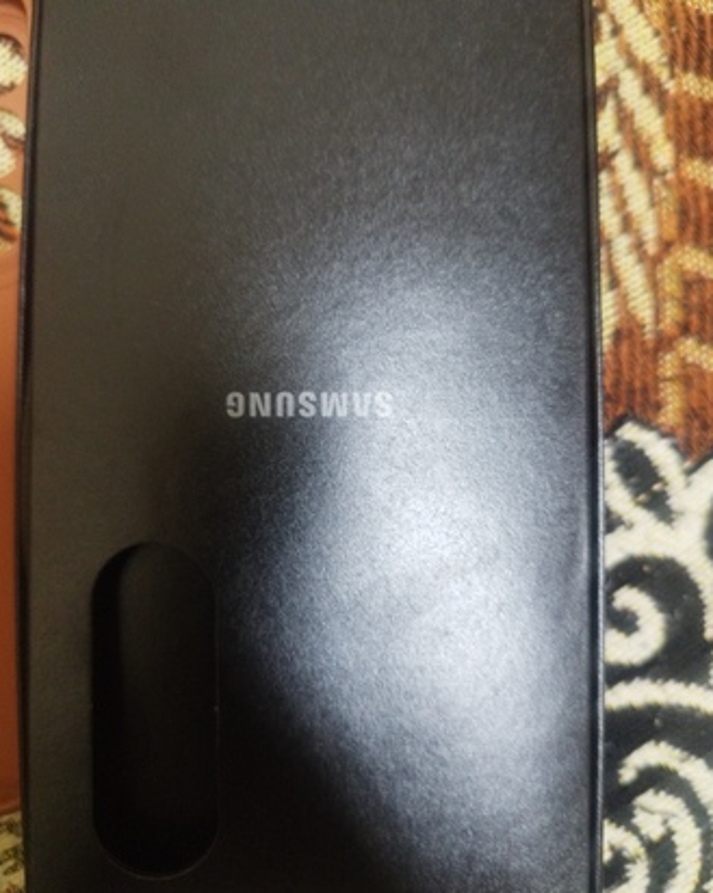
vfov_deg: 66.1
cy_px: 443
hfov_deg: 54.9
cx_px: 356
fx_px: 687
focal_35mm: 26
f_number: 1.89
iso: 1080
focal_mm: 5.89
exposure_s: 1/24
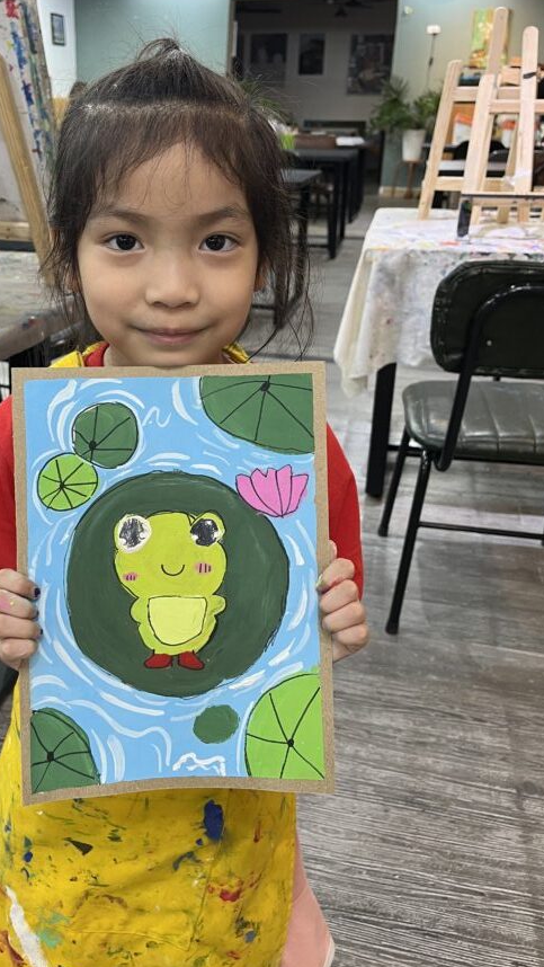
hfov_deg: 35.2
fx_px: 846
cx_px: 162
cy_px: 424
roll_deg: -0.1
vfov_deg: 59.3
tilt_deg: -20.8
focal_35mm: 33
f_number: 1.6
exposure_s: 1/50
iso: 80
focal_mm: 5.1
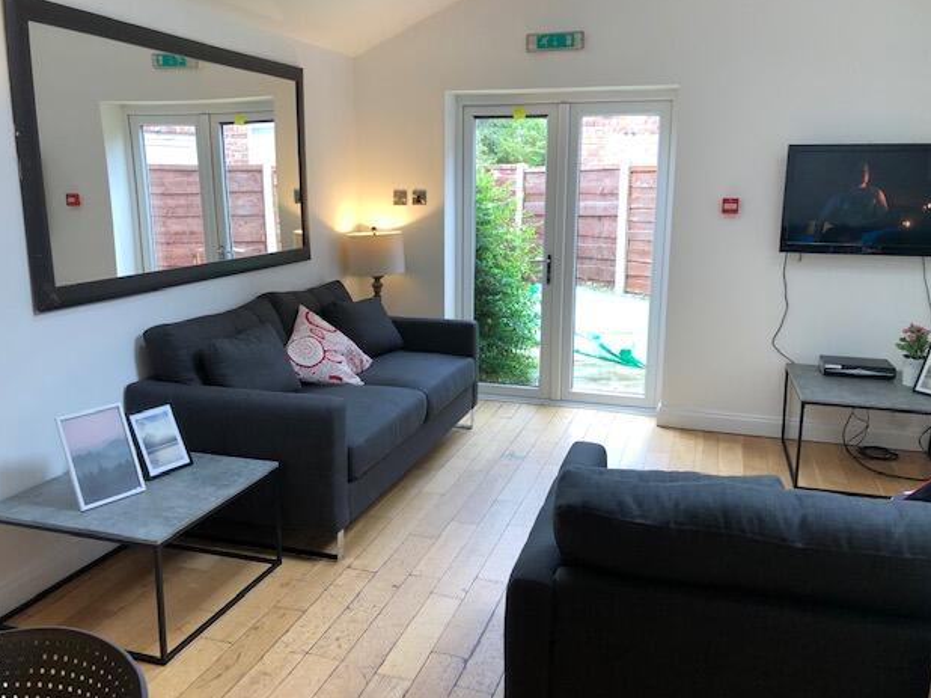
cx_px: 476
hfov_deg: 61.7
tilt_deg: -12.3
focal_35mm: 29
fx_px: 780
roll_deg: +0.8
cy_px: 351
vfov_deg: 48.2
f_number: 1.8
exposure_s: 1/50
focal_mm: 3.99
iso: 25
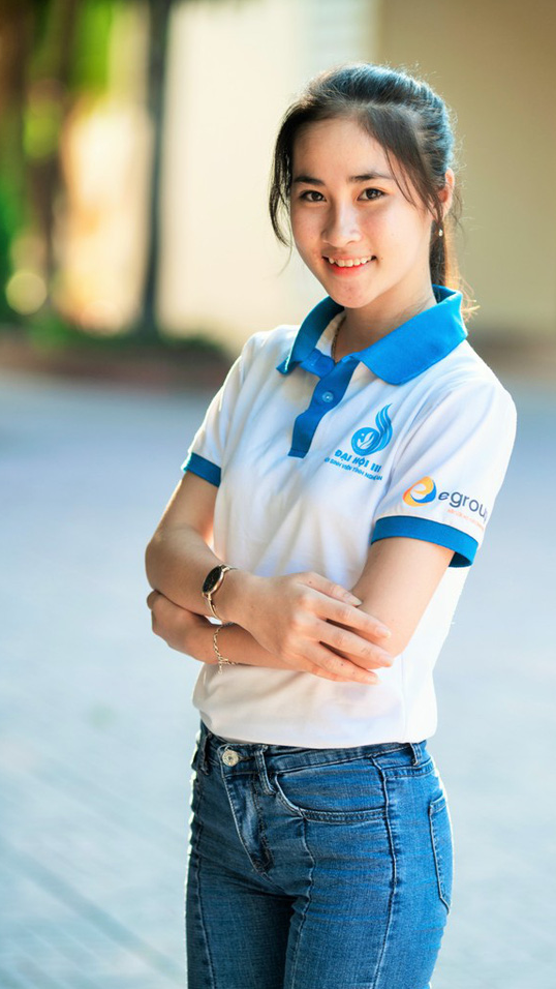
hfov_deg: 8.5
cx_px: 327
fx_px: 3720
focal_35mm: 142
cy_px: 496
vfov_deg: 15.1
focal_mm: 135
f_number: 2.8
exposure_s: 1/320
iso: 250
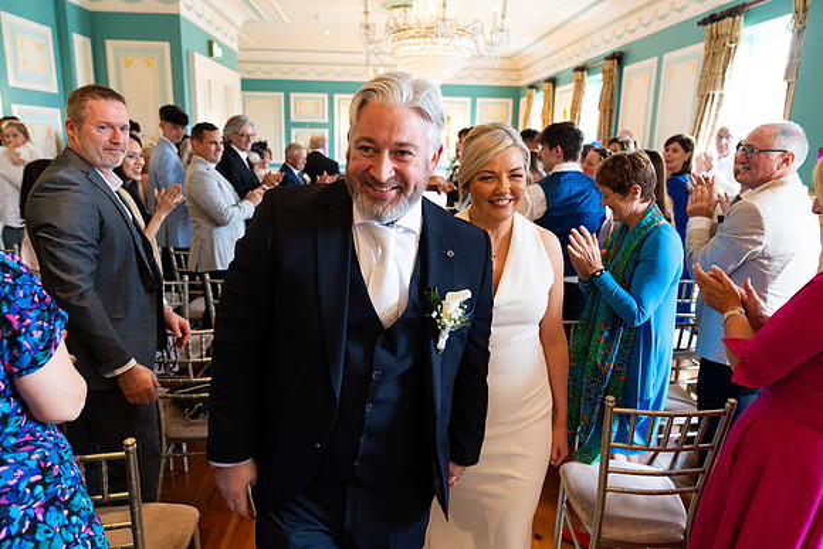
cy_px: 274
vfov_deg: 53.2
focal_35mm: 24
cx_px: 412
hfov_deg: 73.7
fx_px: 549
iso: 2000
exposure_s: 1/160
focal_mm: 24
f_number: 2.8
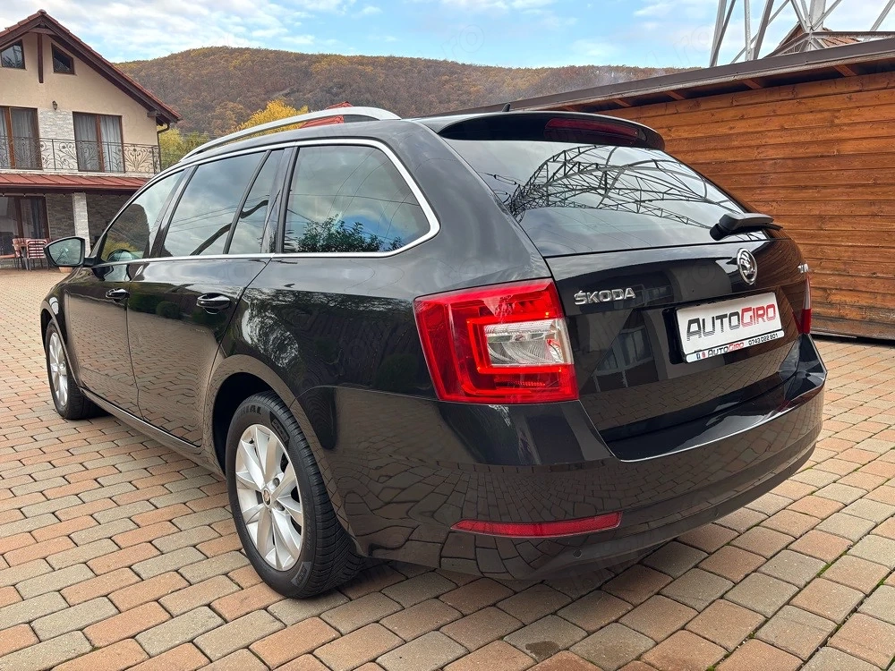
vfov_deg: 53.1
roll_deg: -0.2
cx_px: 448
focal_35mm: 26
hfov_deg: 67.3
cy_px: 336
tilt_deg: -11.3
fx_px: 672
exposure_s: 1/139
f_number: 1.6
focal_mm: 5.96
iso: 32
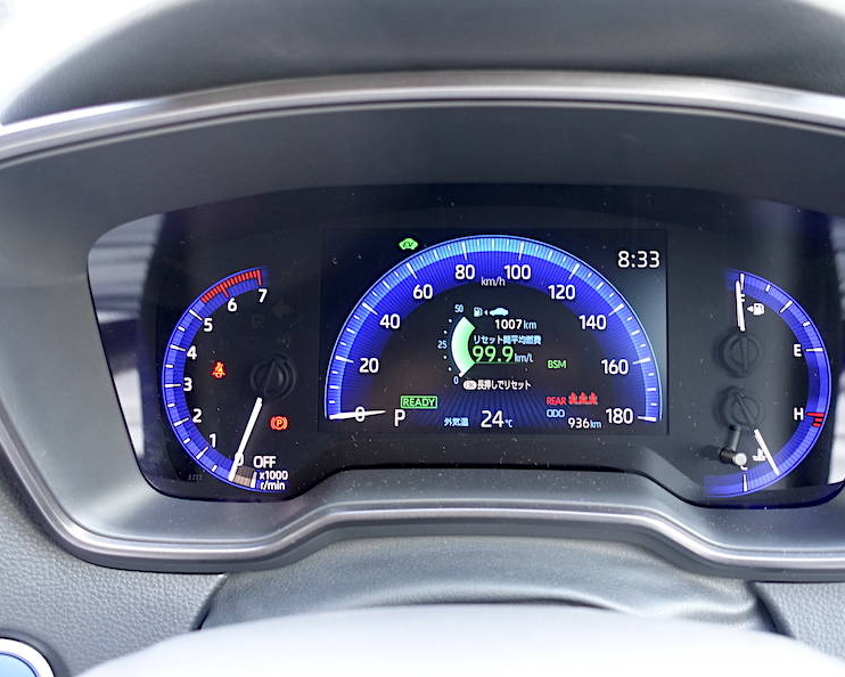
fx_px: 826
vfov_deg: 44.6
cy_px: 336
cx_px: 466
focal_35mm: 33
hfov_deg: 54.1
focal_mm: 10.81
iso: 500
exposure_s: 1/30
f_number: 2.5
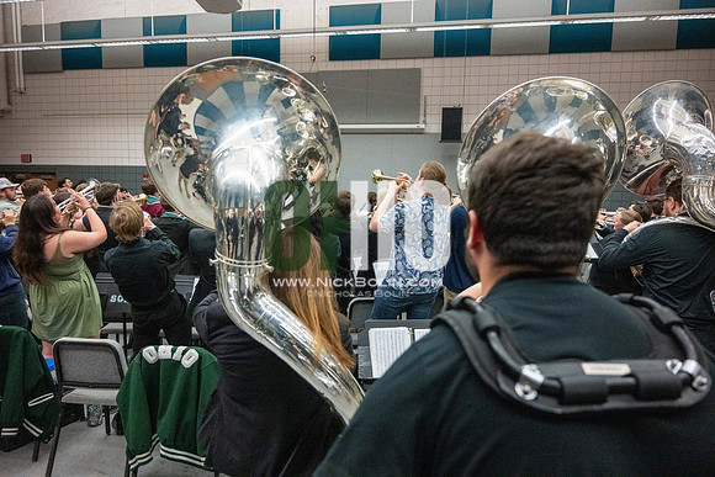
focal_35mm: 24
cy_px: 238
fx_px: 477
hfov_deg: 73.7
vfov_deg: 53.2
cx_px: 358
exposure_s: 1/500
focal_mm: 24
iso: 10000
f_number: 4
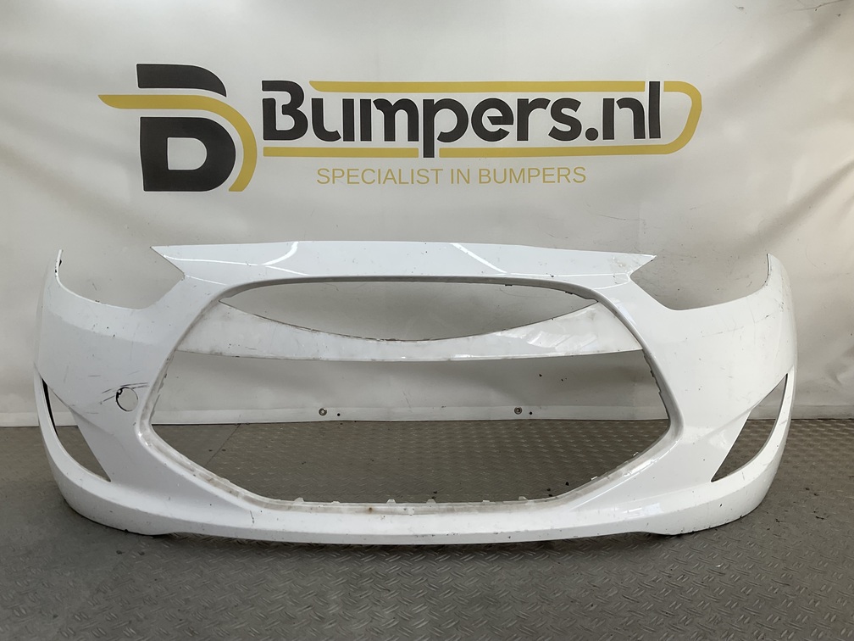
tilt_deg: -8.0
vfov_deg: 48.2
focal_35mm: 29
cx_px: 427
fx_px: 715
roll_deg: -1.1
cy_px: 320
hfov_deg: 61.7
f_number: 1.8
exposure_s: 1/351
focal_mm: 3
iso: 16
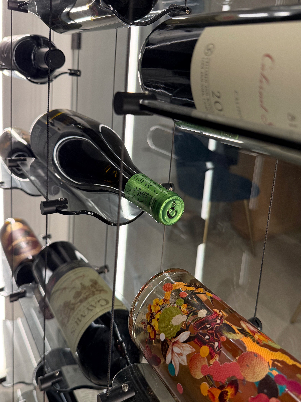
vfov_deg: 71.6
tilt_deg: -21.3
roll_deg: -0.6
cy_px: 201
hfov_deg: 56.8
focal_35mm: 24
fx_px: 278
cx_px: 150
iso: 250
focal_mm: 6.76
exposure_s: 1/60
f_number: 1.78
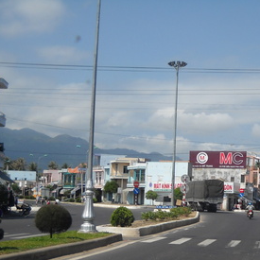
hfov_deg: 21.5
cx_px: 229
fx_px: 671
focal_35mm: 79
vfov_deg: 21.6
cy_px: 210
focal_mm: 6.72
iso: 64
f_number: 5.5
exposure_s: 1/384
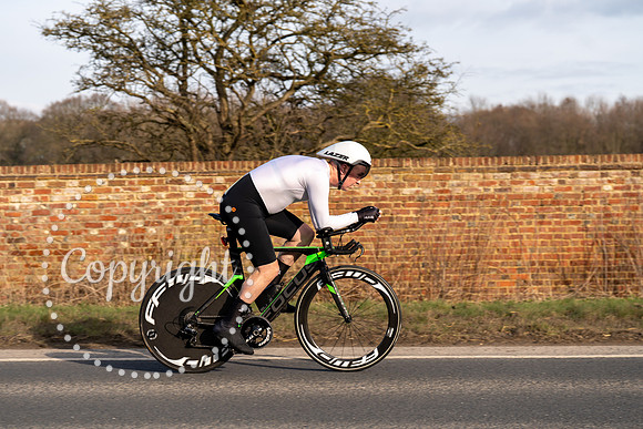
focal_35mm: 70
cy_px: 214
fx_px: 1258
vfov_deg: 19.3
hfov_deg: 28.7
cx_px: 322
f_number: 4
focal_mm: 70
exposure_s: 1/800
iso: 100
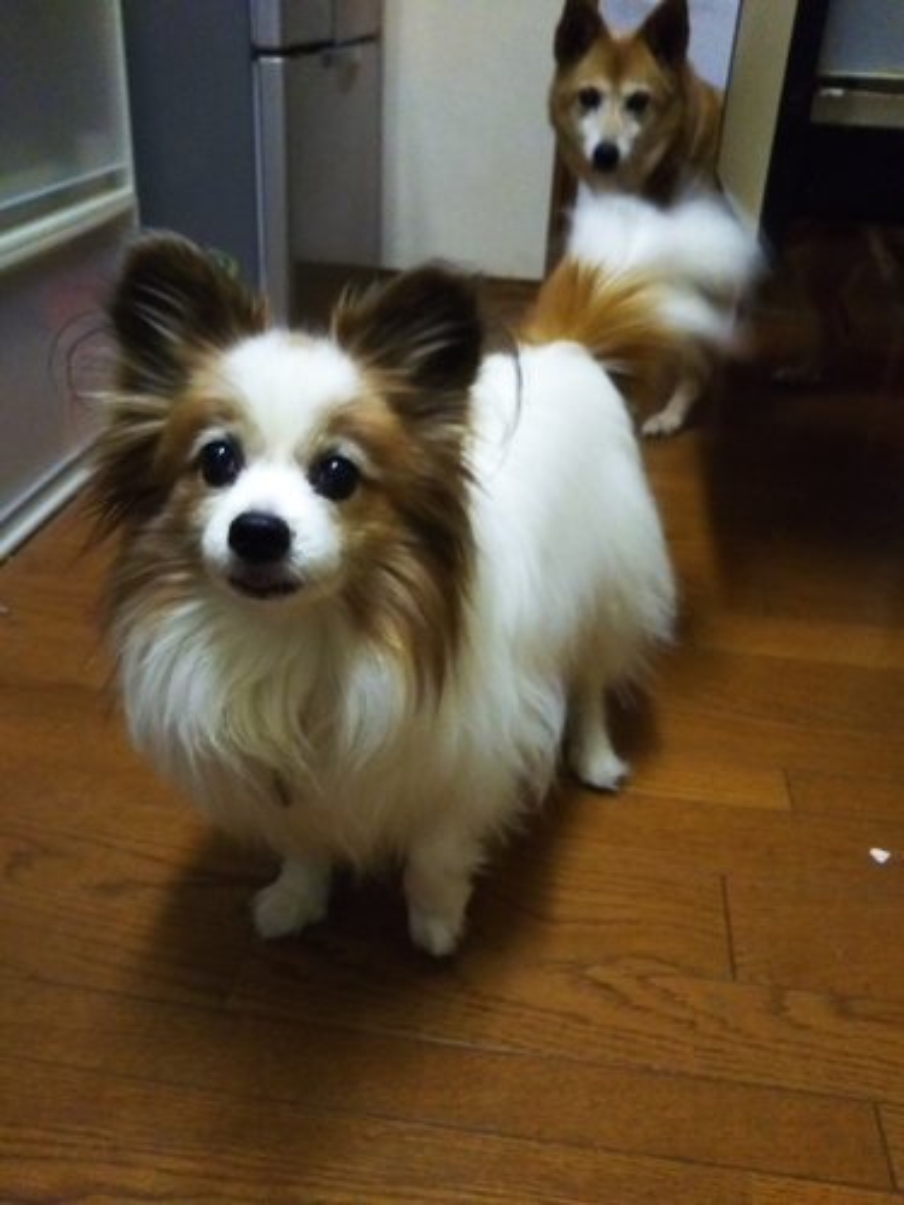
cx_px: 452
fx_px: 1045
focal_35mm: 30
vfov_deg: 60.0
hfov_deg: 46.8
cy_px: 602
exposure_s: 1/20
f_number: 2.2
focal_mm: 4
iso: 640
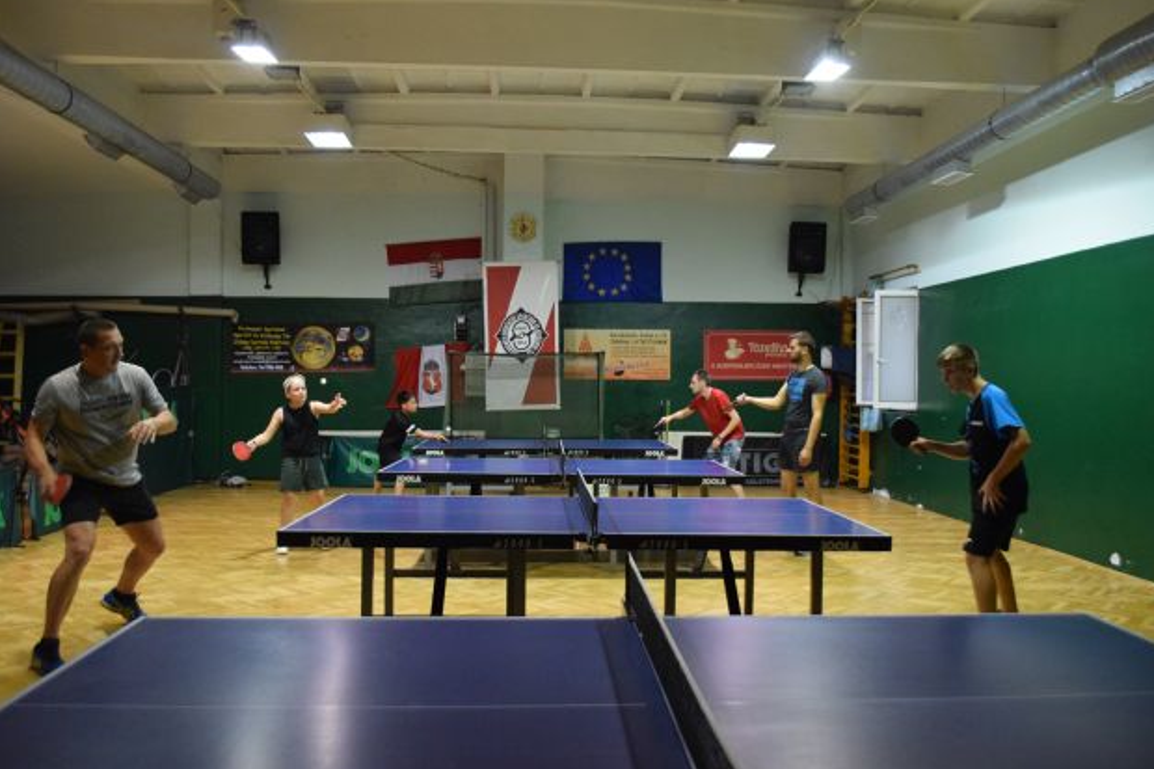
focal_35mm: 31
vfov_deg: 42.3
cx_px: 594
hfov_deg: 60.3
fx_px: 993
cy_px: 381
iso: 3200
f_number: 3.8
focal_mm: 20
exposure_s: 1/250
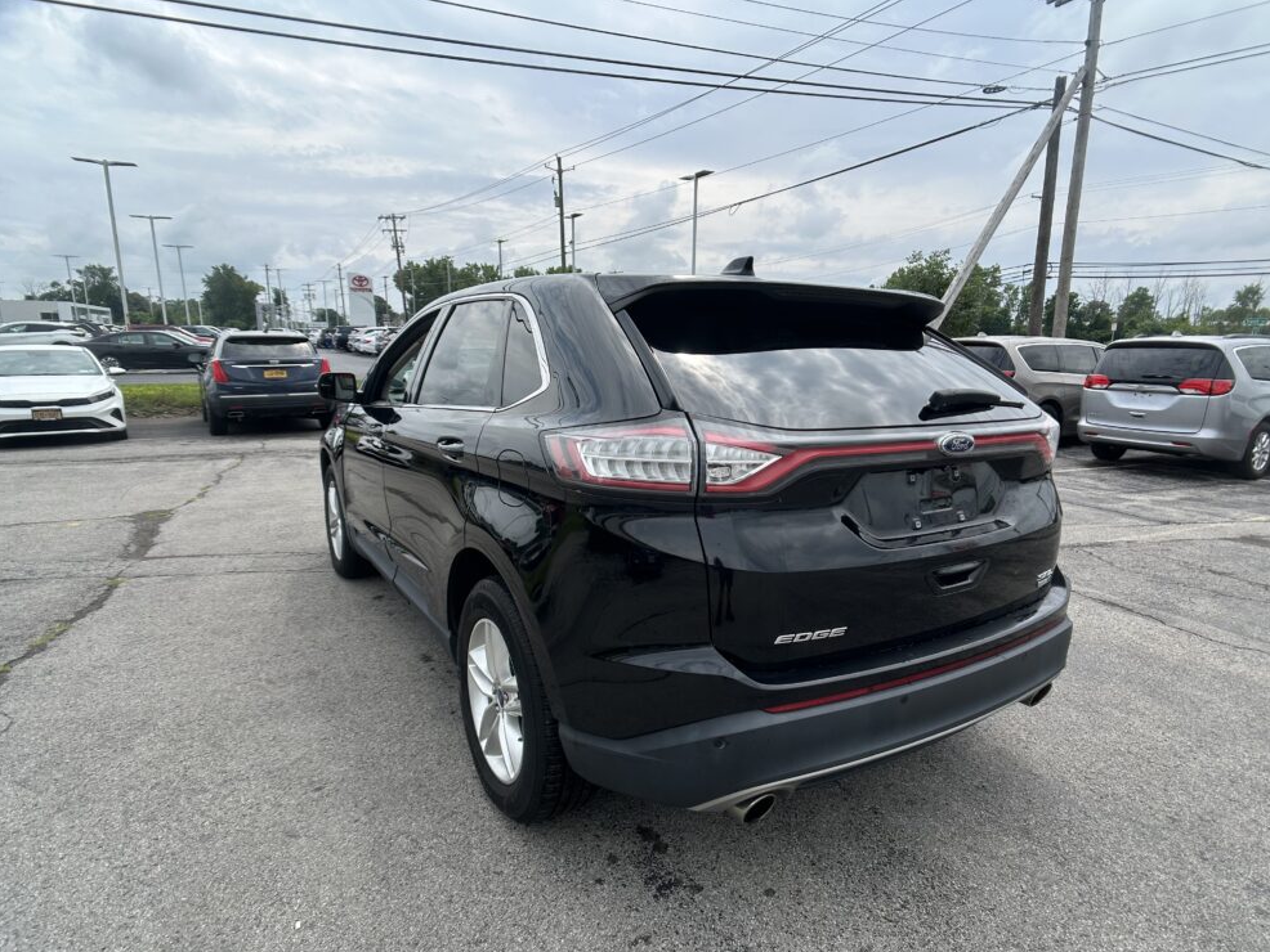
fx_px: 991
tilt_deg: -13.6
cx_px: 654
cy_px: 491
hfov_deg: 65.3
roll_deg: -1.1
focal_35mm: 27
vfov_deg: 51.4
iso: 50
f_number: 1.5
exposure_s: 1/4115
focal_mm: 5.7
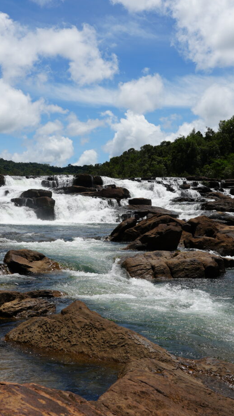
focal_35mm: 41
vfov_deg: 49.4
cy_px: 194
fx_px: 452
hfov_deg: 29.0
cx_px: 111
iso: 100
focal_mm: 35
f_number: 10
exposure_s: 1/320
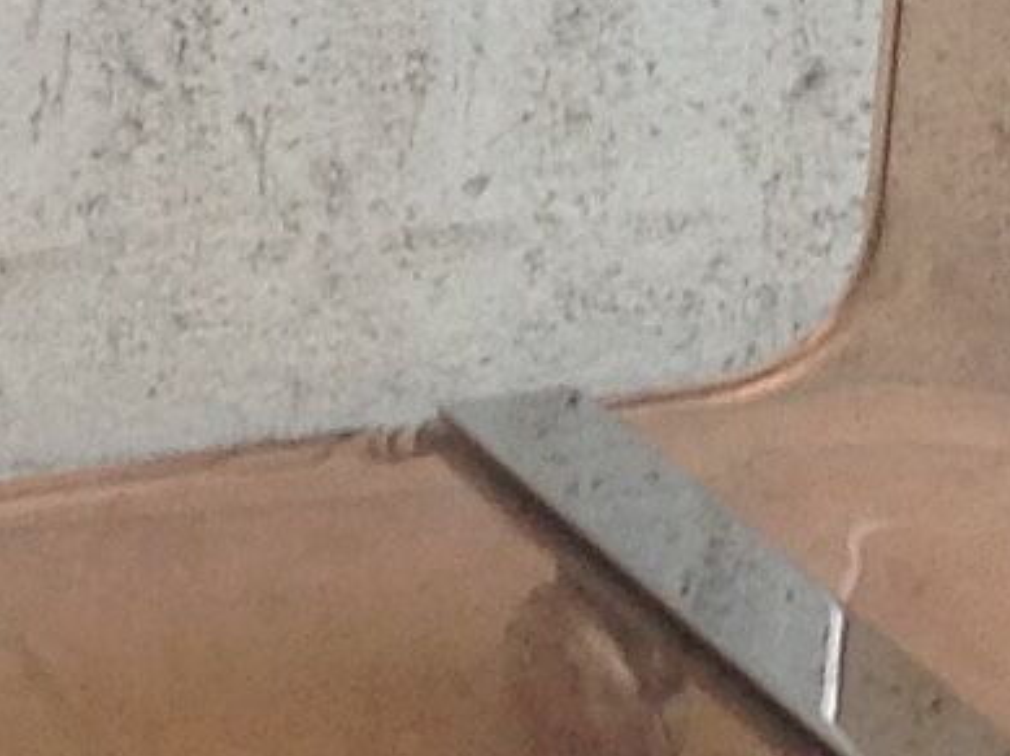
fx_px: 6792
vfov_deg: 6.4
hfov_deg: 8.4
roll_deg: +0.4
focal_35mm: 233
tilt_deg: -21.0
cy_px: 299
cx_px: -376
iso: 80
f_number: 2.4
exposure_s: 1/60
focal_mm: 4.28
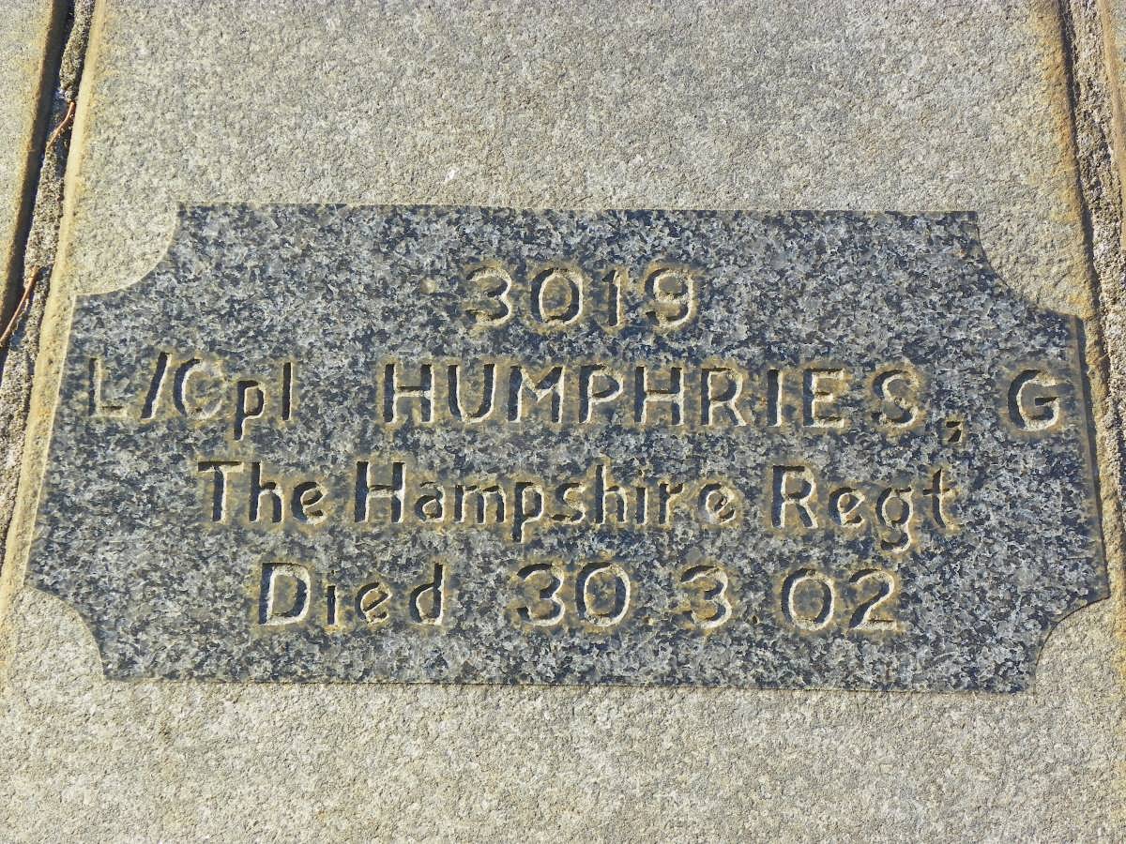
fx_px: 3350
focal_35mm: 103
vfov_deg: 14.4
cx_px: 563
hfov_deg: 19.1
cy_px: 422
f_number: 4
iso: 64
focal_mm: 18.3
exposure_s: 1/100
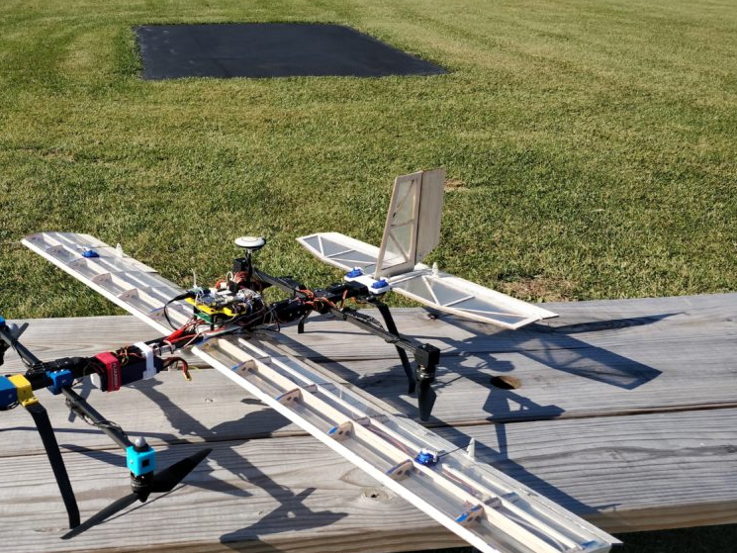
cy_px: 306
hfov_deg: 54.0
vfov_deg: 42.9
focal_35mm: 33
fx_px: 703
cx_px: 232
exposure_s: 1/1867
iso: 160
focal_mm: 4.1
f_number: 1.7
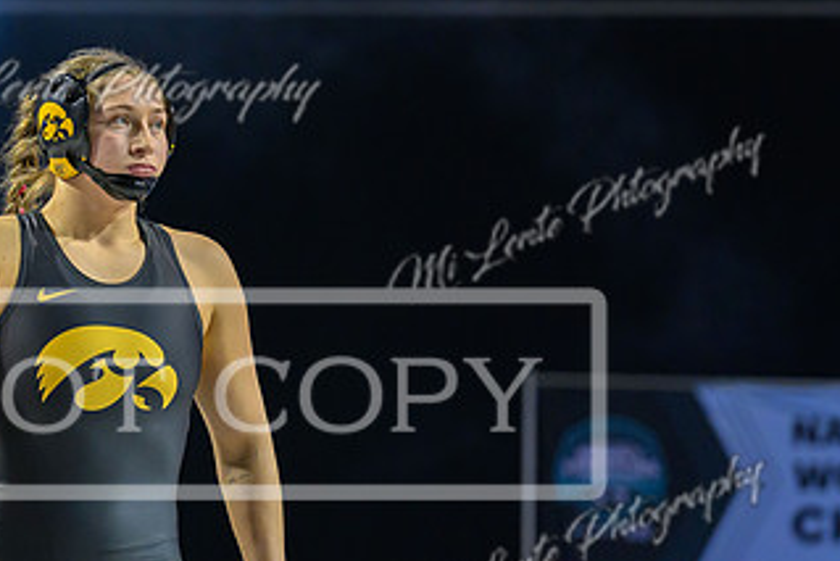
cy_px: 337
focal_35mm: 230
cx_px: 70
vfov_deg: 6.0
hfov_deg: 8.9
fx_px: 5369
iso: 4000
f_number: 2.8
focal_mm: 98
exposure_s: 1/800
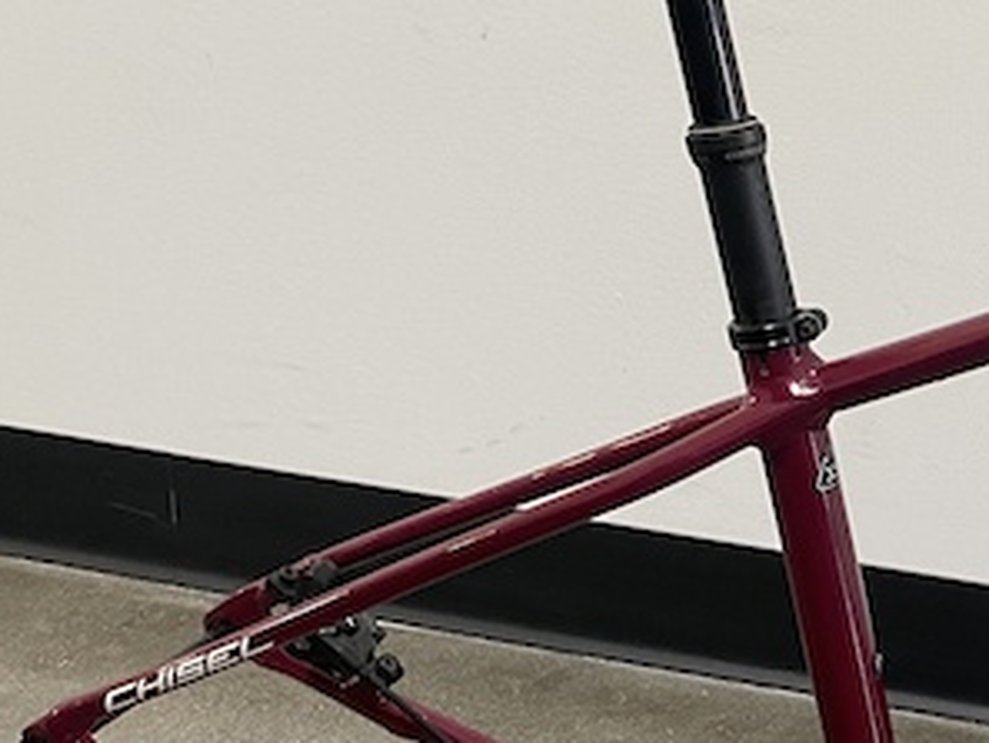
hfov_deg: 25.1
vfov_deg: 20.9
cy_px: 546
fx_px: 2001
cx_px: 1179
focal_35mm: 70
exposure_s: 1/60
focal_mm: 4.25
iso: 160
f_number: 1.8
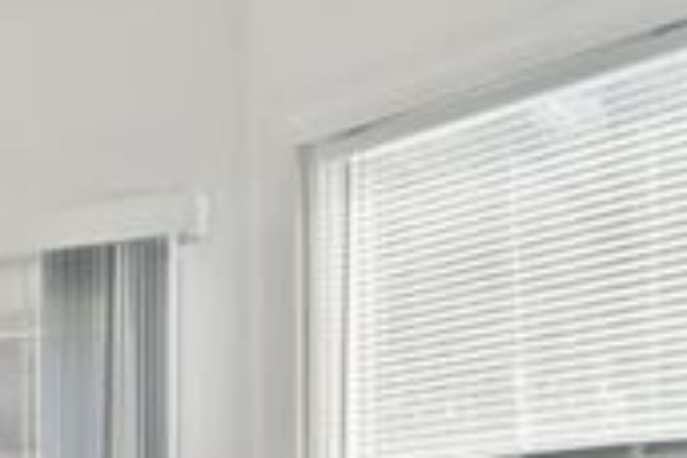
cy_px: 651
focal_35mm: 84
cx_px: -1290
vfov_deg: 15.2
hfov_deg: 12.1
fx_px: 1603
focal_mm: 14
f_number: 8
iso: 400
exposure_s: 1/25
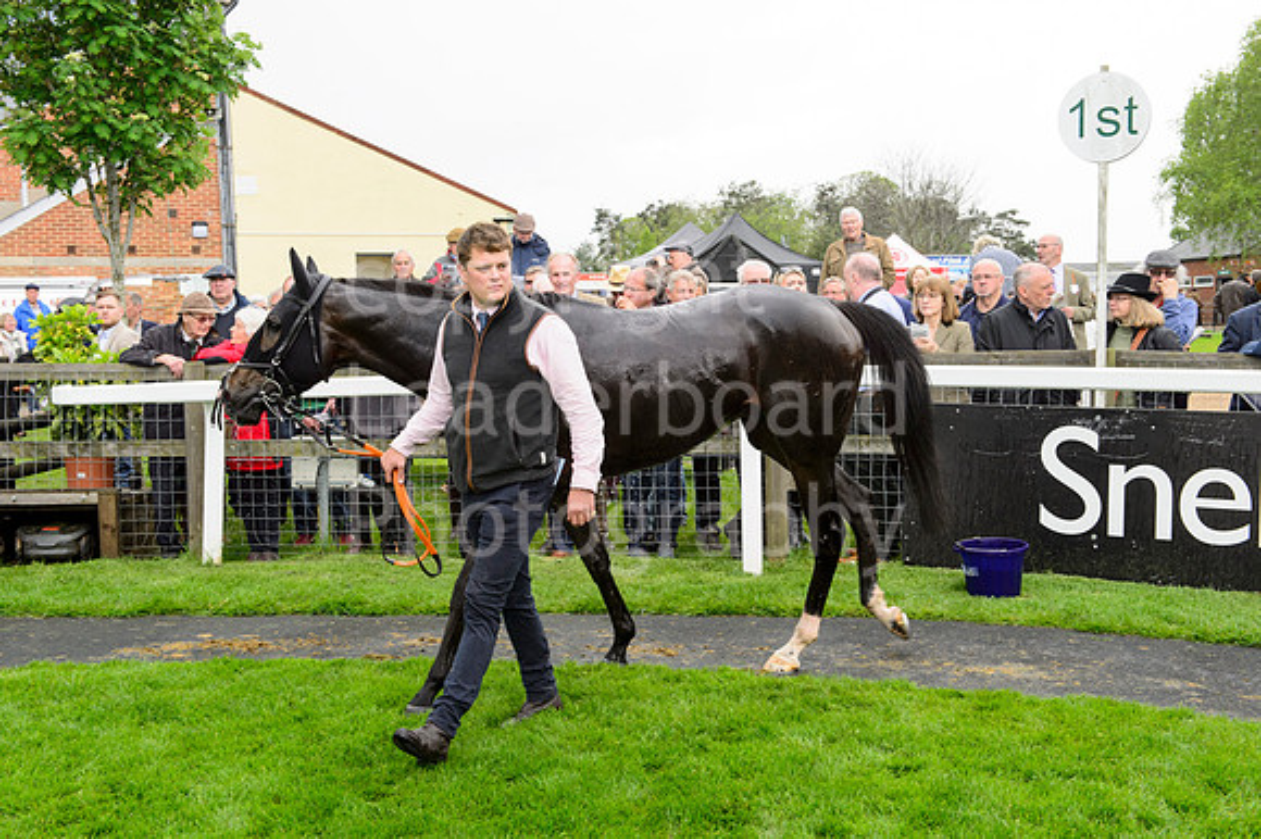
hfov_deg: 41.1
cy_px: 420
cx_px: 630
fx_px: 1680
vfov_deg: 28.0
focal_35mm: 48
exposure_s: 1/200
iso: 500
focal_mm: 48
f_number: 8
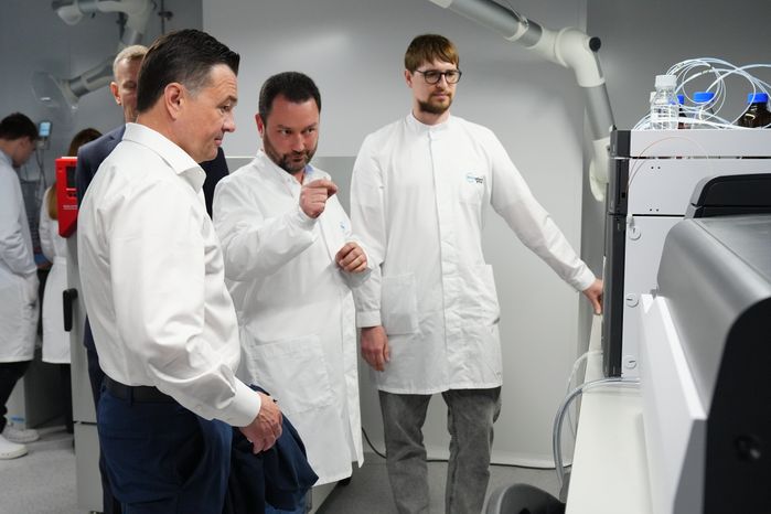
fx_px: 814
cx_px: 386
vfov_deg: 35.1
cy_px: 257
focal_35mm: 38
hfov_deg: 50.7
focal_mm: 38
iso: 4000
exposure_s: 1/500
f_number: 4.5
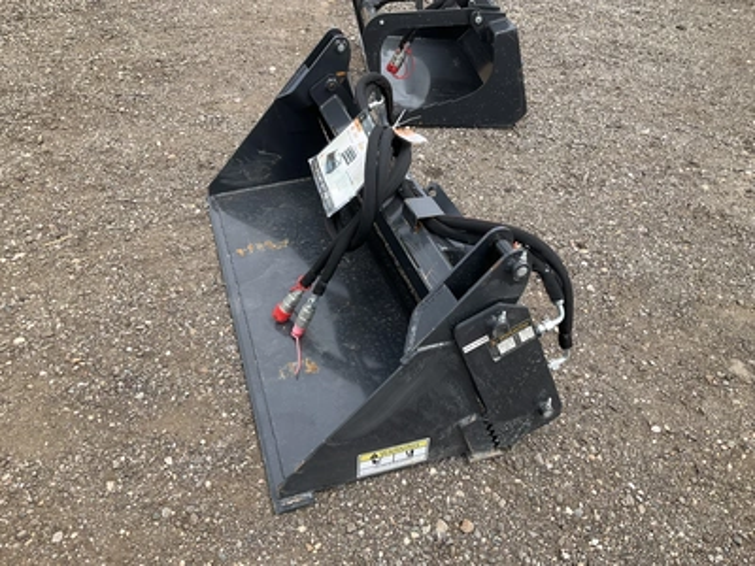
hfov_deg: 61.7
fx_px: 633
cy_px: 283
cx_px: 378
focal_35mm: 29
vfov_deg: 48.2
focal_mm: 3
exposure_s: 1/792
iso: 25
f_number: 1.8
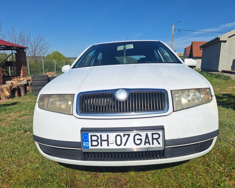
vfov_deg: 56.8
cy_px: 90
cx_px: 127
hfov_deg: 68.0
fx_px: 174
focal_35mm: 25
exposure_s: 1/6410
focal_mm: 5.54
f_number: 1.8
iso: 40
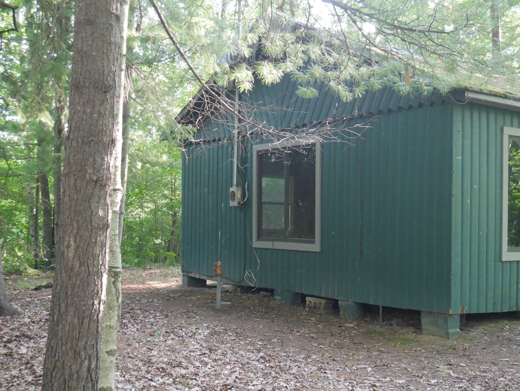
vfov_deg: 30.3
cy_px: 196
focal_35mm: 48
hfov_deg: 39.6
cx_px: 260
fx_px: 721
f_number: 5.2
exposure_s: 1/60
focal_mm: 24
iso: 1250
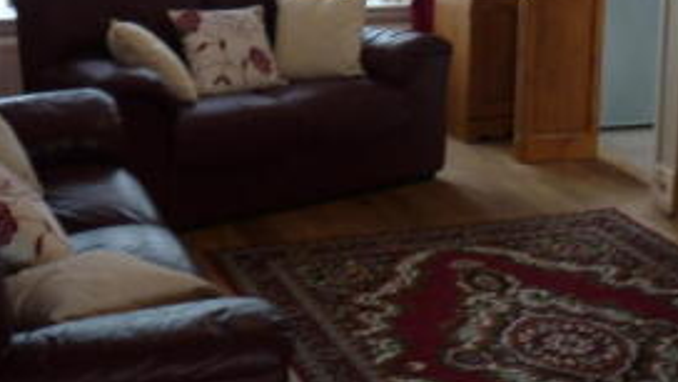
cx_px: 385
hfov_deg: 27.5
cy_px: -9
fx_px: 1384
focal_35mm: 77
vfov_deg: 15.4
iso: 80
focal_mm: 5.5
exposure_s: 1/30
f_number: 2.8
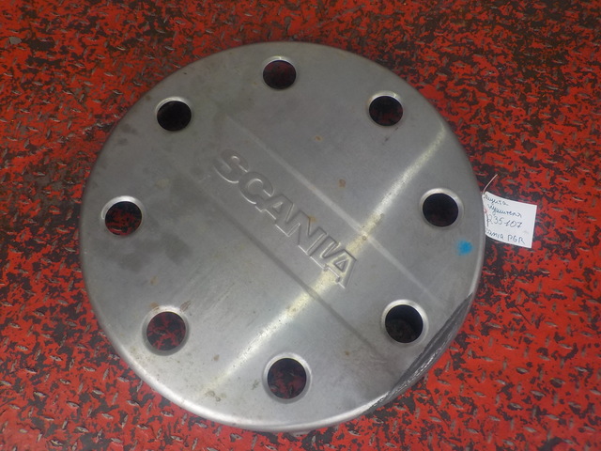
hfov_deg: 60.0
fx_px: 521
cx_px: 300
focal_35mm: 30
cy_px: 226
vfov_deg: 46.8
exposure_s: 1/125
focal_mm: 4.1
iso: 125
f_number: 3.3
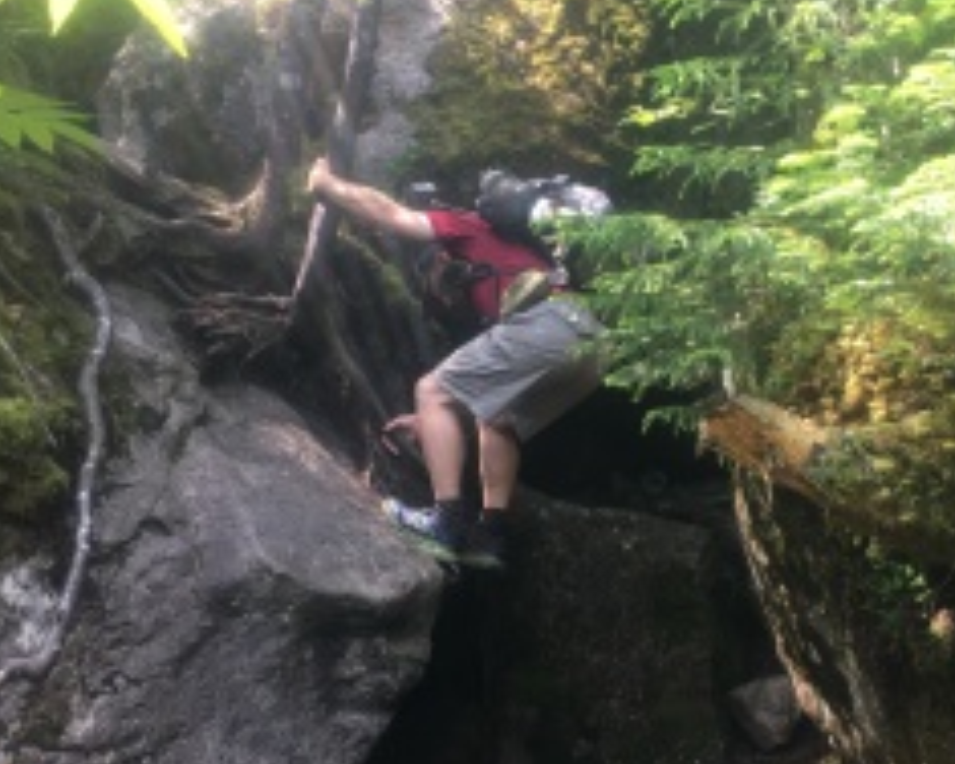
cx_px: 536
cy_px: 435
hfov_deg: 41.9
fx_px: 1244
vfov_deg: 34.1
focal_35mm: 44
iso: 32
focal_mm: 4.15
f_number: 2.2
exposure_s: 1/120
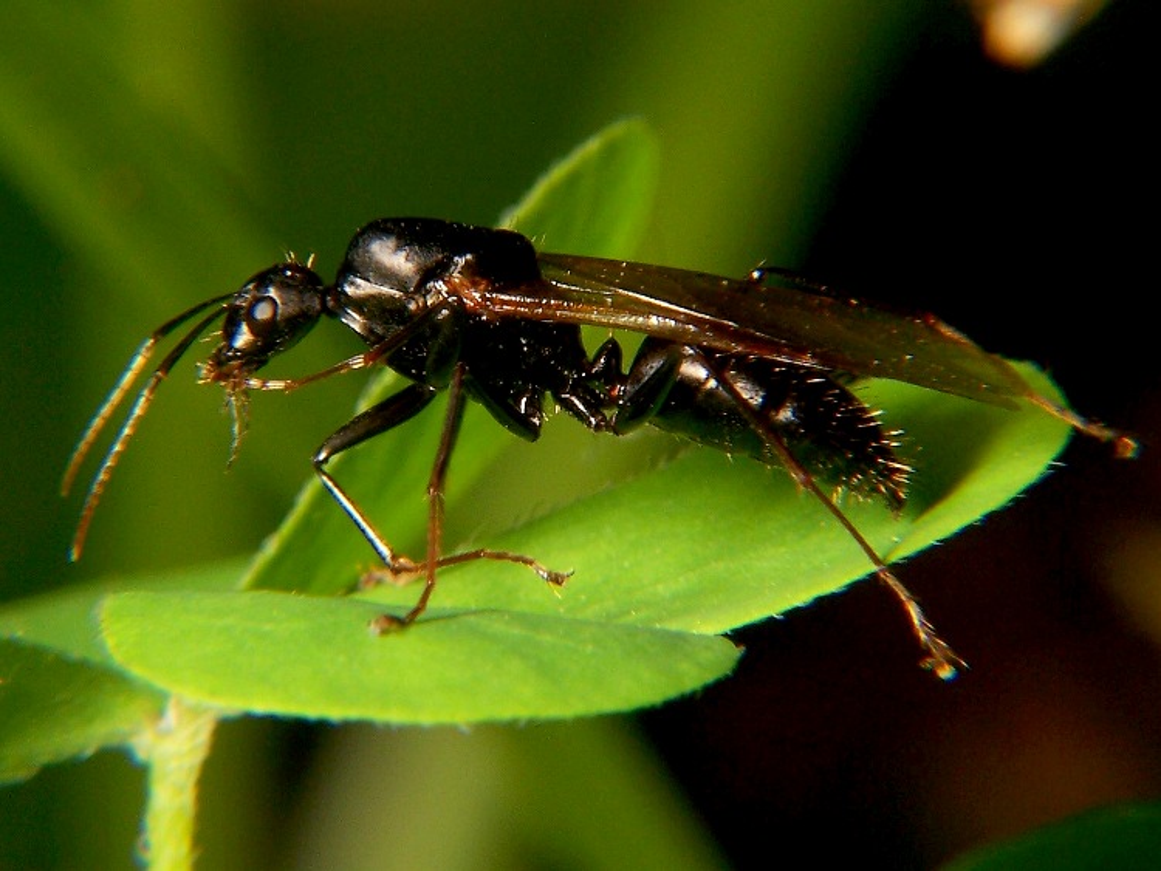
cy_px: 436
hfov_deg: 18.7
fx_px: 3523
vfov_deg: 14.1
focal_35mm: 105
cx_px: 580
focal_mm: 17.5
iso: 80
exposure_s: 1/250
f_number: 8
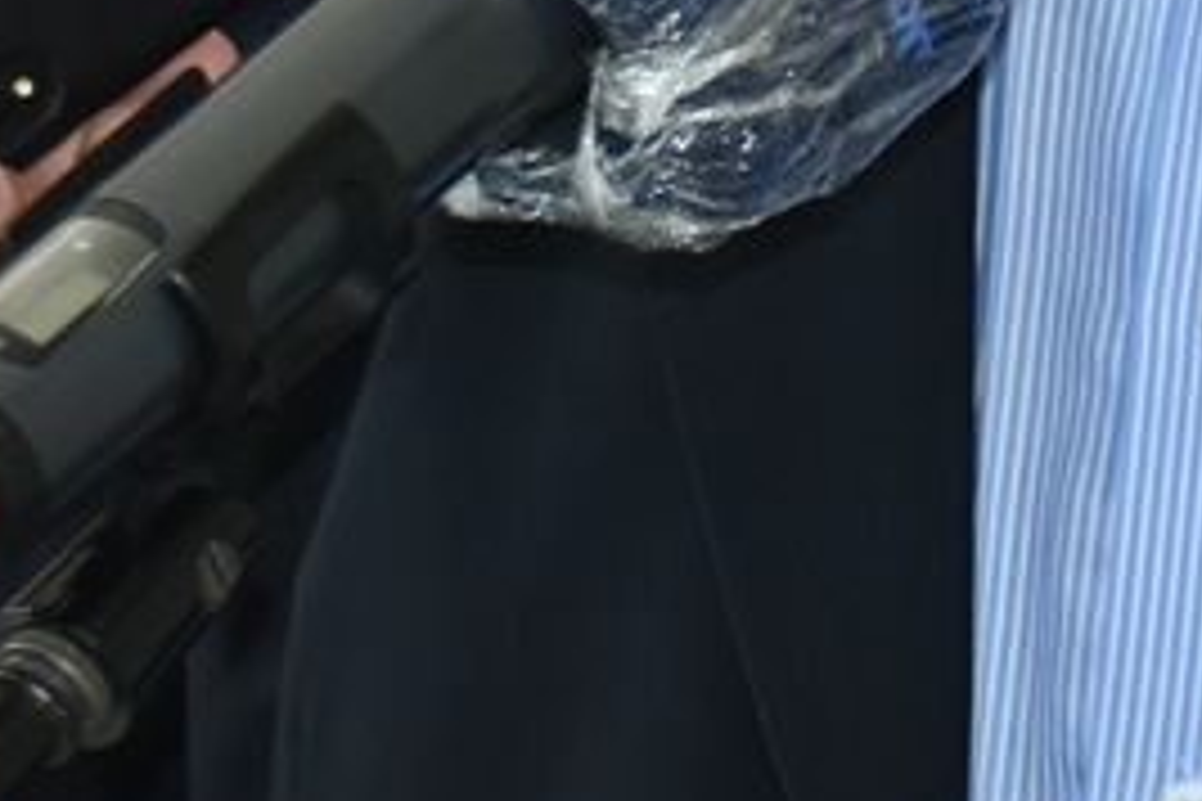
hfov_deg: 6.8
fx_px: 10116
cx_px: 1049
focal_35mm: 303
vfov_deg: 4.5
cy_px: -760
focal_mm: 48
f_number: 5.6
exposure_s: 1/250
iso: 640
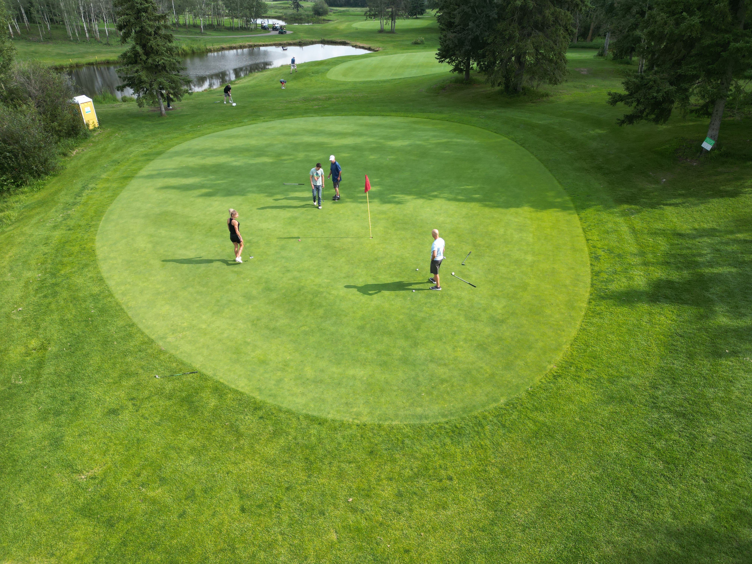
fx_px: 521
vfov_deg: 56.8
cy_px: 282
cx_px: 376
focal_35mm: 24
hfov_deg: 71.6
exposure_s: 1/1250
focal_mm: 6.72
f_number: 1.7
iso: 110
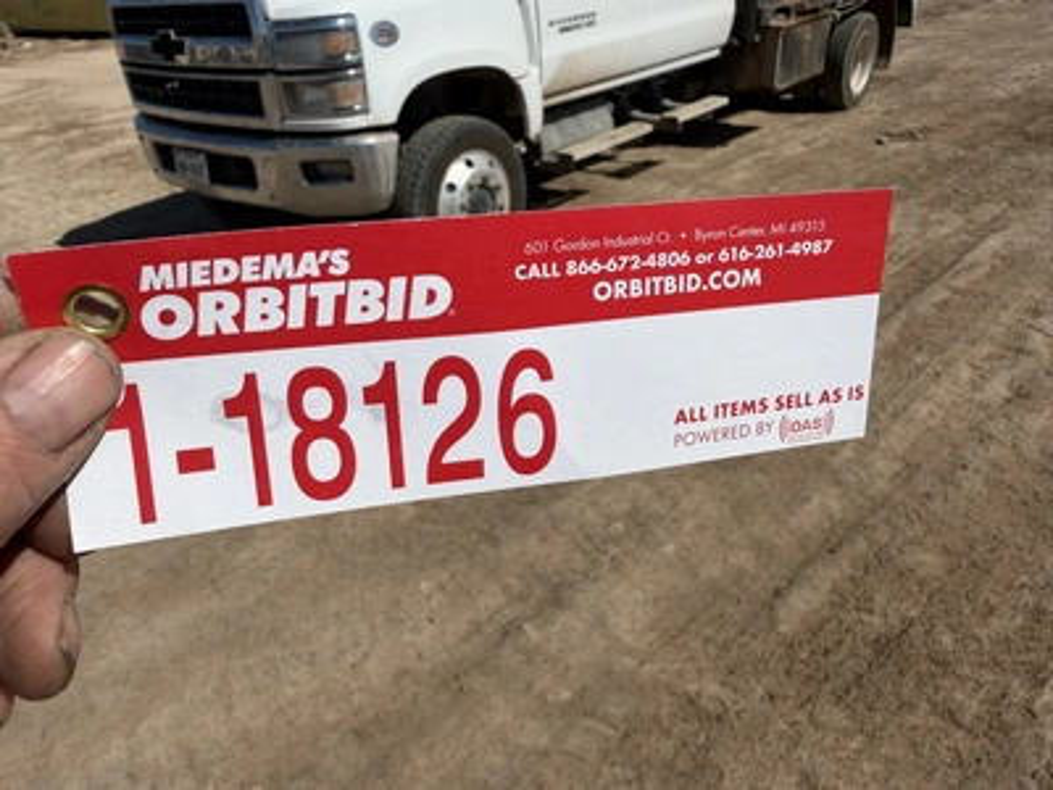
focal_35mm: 24
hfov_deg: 71.6
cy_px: 395
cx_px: 526
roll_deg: +3.6
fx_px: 730
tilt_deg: -29.7
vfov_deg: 56.8
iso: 20
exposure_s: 1/2132
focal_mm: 2.22
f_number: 2.2
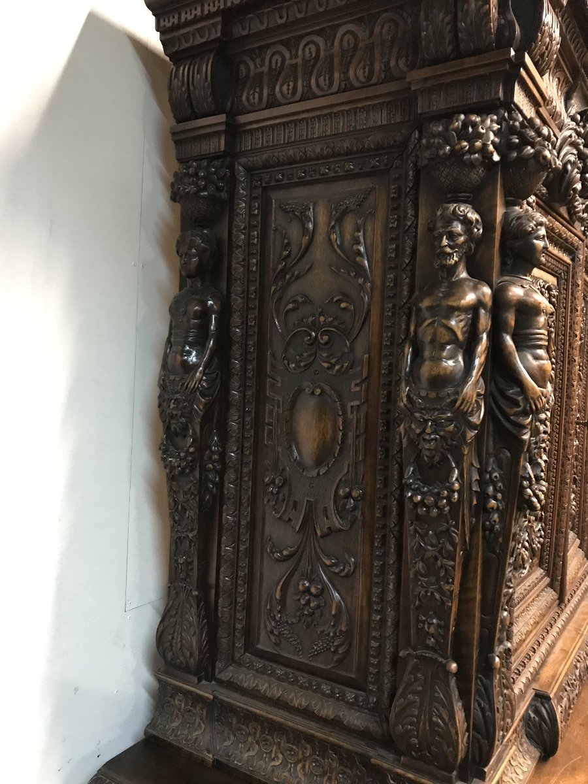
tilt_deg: -1.7
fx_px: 634
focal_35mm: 28
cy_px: 392
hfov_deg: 49.7
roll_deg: -1.6
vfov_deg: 63.4
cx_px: 294
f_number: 1.8
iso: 80
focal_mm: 3.99
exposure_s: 1/4
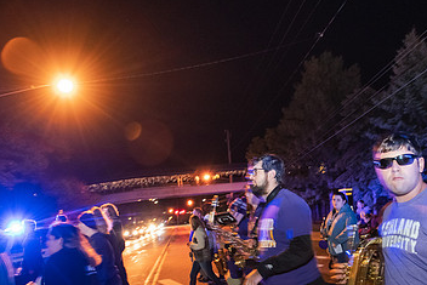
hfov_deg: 64.0
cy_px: 229
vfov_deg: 44.2
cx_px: 280
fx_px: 332
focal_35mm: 28
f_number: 3.5
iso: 5000
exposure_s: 1/40
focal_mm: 17
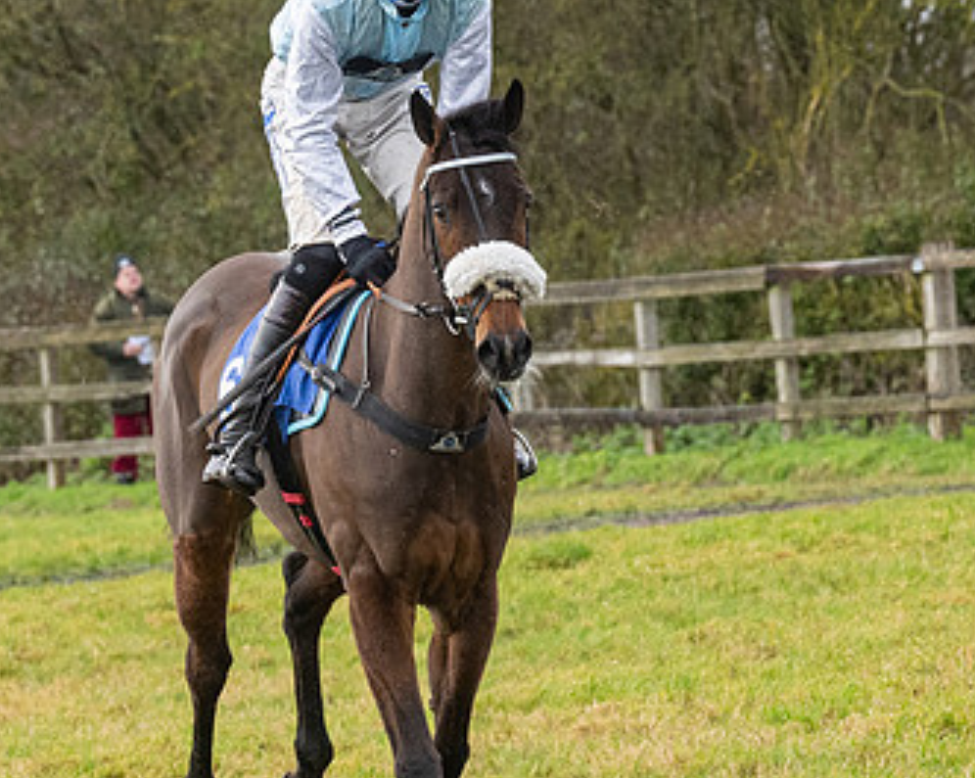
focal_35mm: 463
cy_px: 421
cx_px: 407
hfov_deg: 4.2
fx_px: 13349
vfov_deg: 3.3
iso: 800
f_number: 5
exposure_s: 1/500
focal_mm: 125
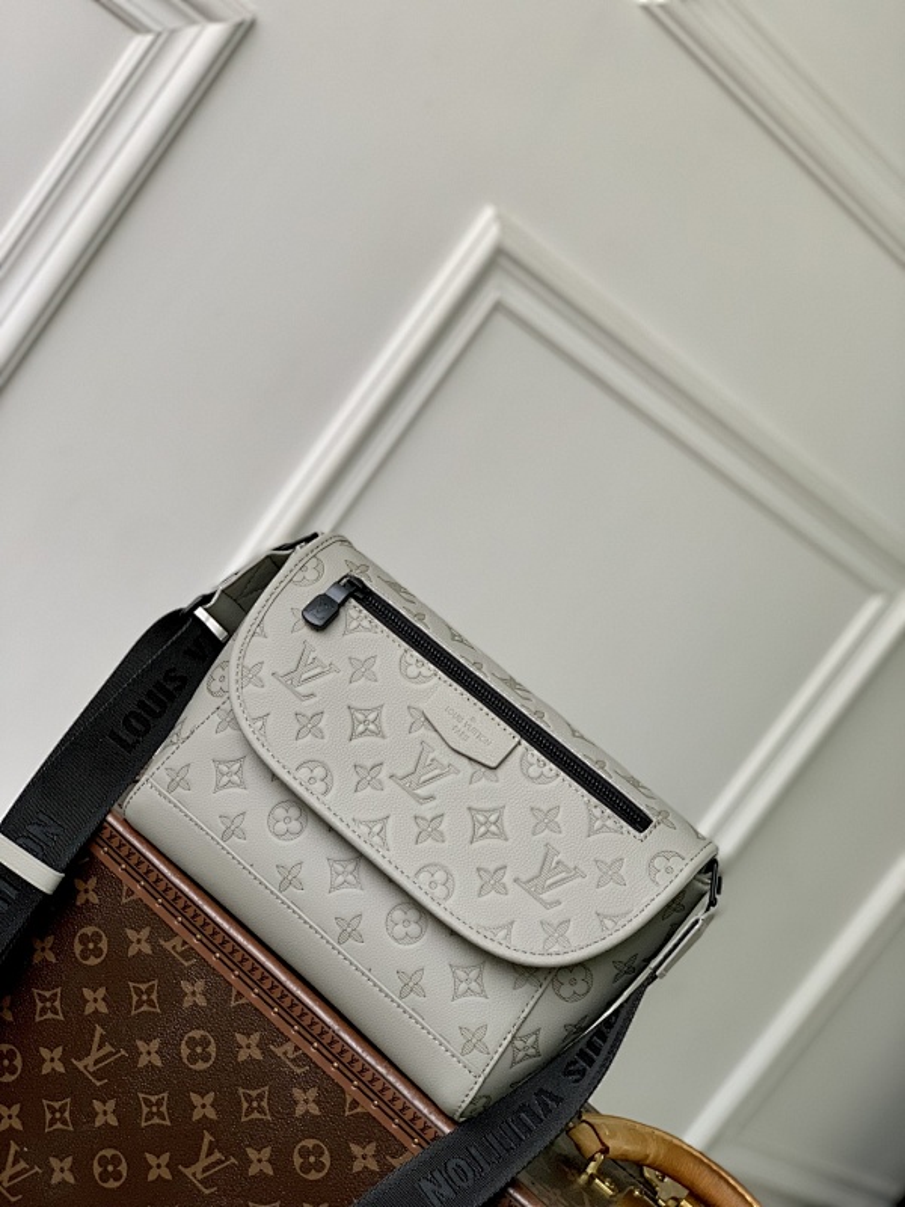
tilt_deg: -6.3
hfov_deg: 28.0
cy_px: 604
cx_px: 452
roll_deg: -36.7
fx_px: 1813
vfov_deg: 36.8
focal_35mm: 52
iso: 80
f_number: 2.4
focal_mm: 6
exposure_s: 1/122
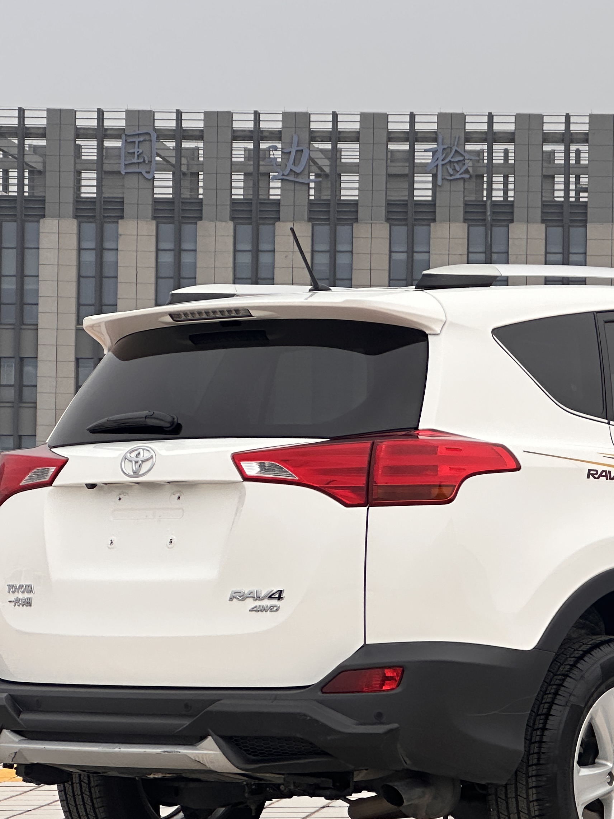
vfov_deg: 14.5
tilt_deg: +1.8
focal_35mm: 136
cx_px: 591
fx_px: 3217
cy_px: 459
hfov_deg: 10.8
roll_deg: -0.5
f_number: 2.8
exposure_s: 1/99
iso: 80
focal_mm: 9
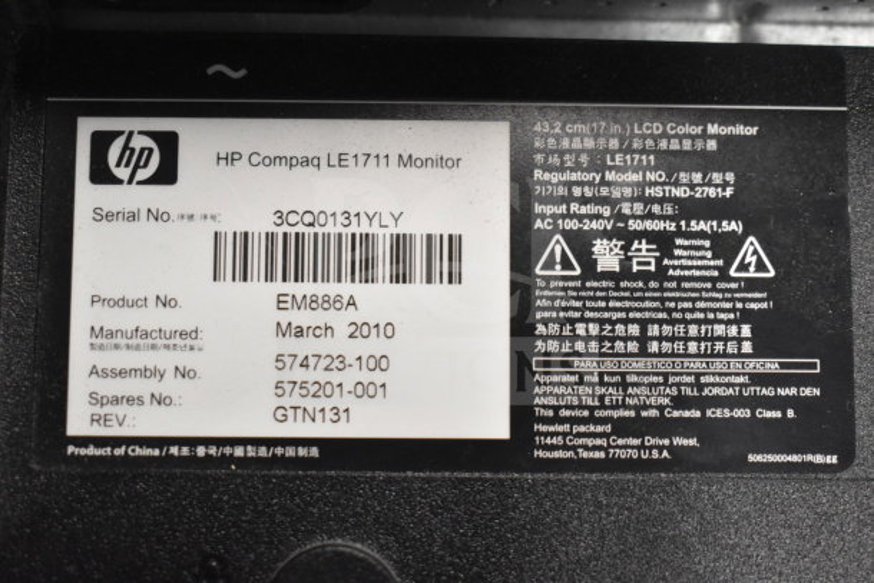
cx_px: 437
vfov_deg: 23.8
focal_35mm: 57
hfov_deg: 35.0
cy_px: 292
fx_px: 1384
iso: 3200
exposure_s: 1/60
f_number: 4.8
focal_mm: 38
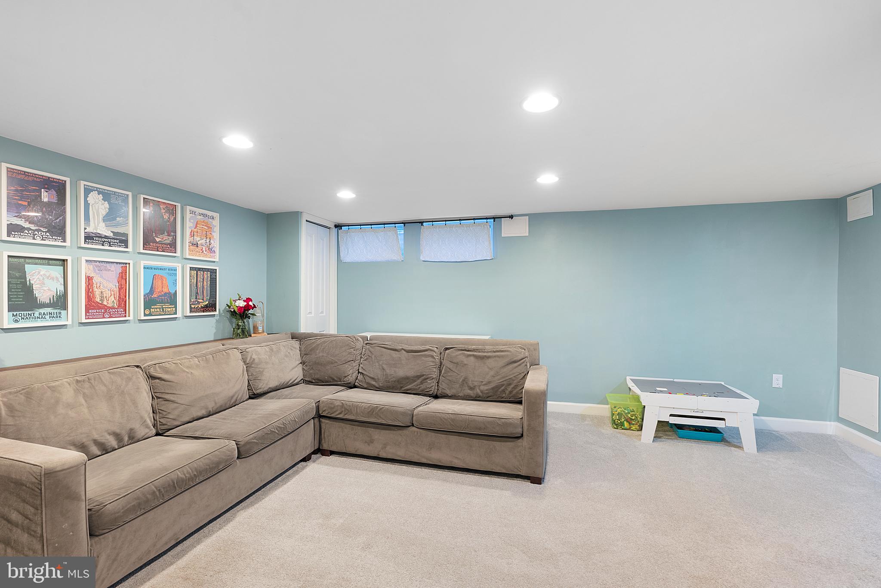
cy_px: 294
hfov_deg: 96.7
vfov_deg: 73.8
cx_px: 440
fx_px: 392
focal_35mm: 16
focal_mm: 16
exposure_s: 1/2
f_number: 8
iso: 200
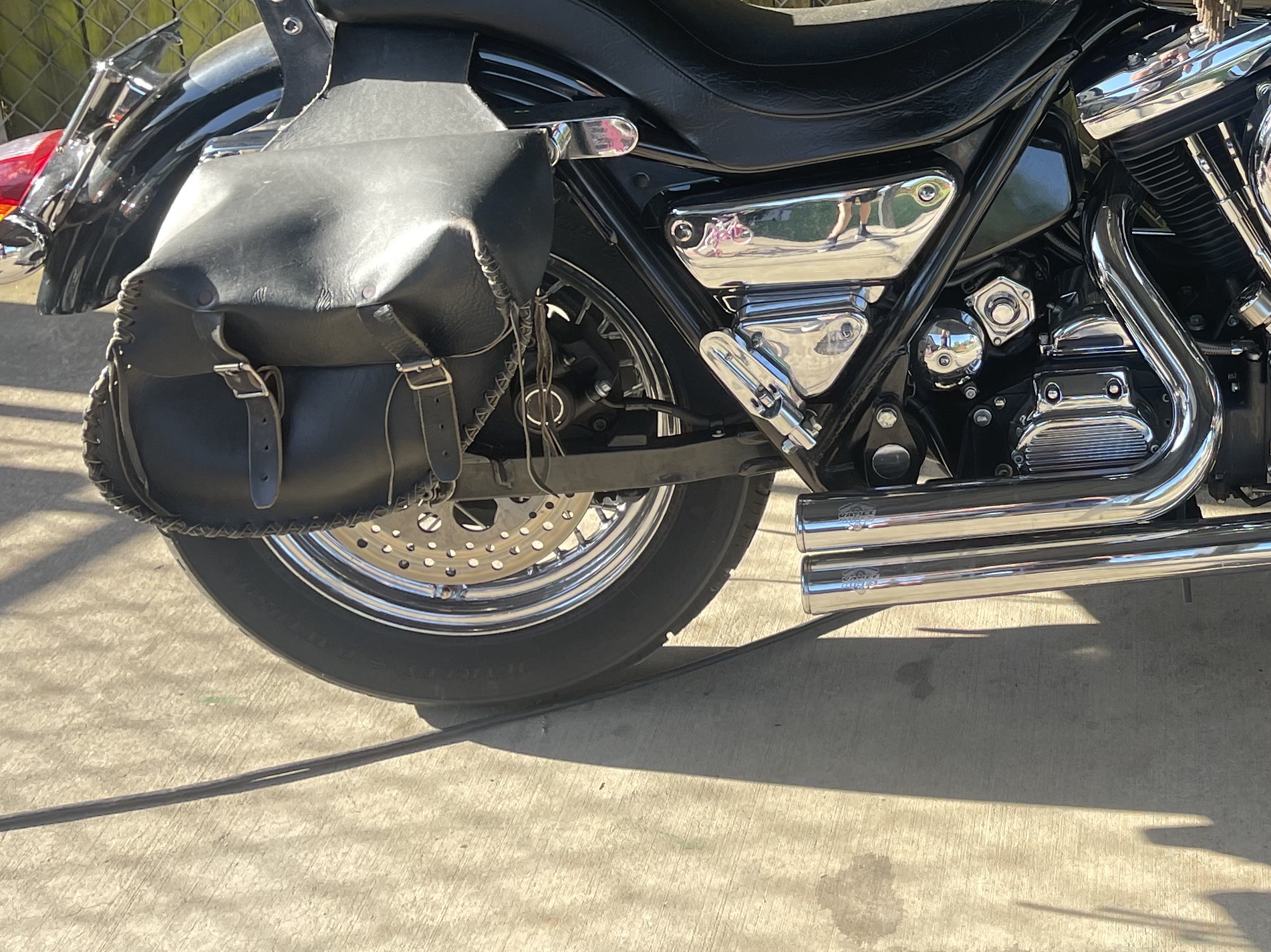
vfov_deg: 26.6
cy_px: 91
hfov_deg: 34.1
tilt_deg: -22.8
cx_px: 1160
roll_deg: -0.9
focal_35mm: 53
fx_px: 1946
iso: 32
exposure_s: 1/236
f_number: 1.6
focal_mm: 5.1
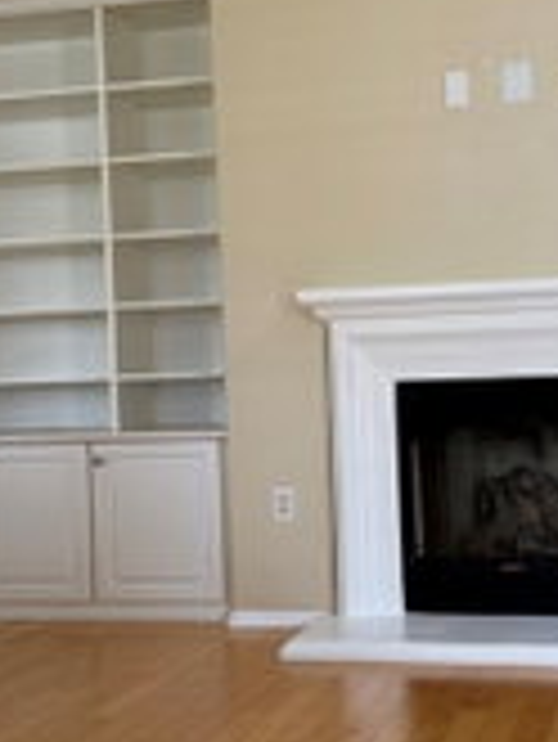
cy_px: 364
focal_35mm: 62
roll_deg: +1.8
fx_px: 1331
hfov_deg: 23.7
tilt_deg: +1.0
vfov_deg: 31.2
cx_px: 326
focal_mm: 6.76
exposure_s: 1/120
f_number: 1.78
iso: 160
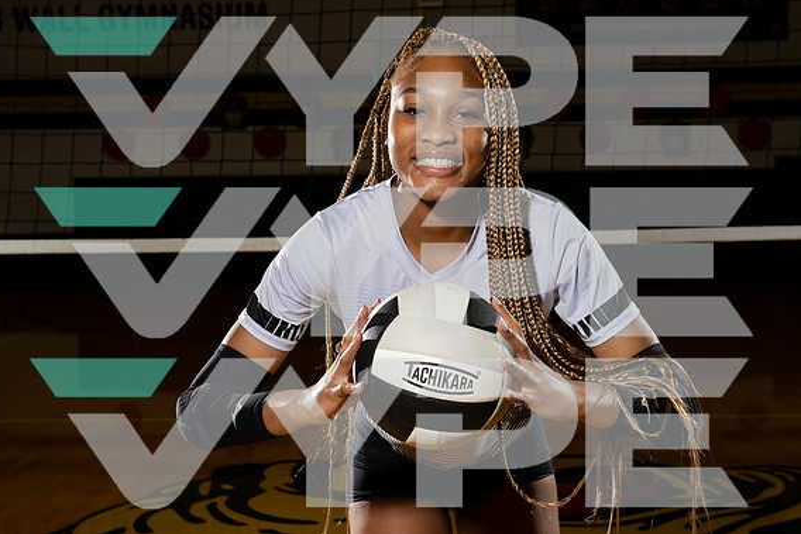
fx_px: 1046
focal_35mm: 47
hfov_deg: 41.9
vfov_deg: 28.7
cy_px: 263
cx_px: 393
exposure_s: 1/250
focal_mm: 46
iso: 250
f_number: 7.1
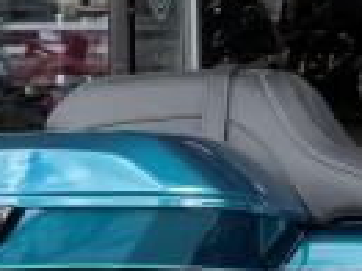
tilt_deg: -4.0
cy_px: 86
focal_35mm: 147
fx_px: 1536
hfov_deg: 12.7
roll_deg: +1.2
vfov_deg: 10.1
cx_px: 555
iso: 80
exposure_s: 1/522
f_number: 1.78
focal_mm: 6.76
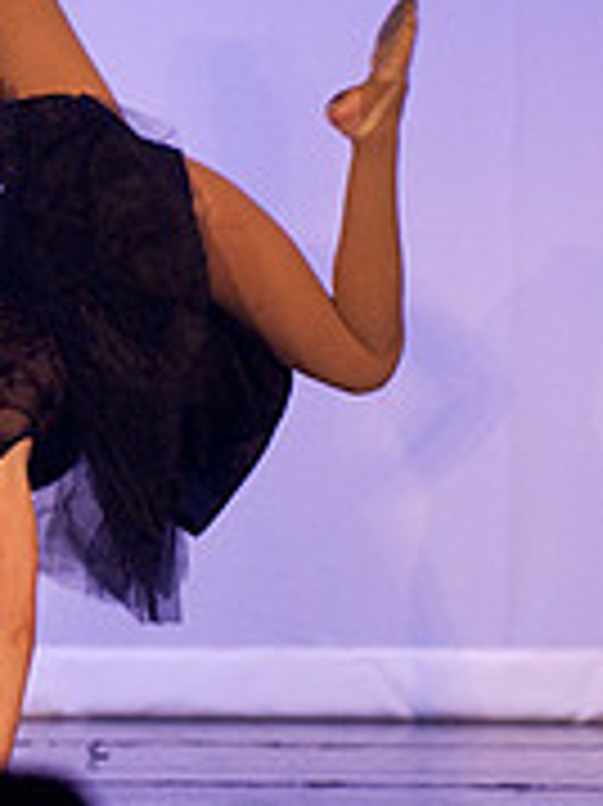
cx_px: -76
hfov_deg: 2.4
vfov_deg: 3.2
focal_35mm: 622
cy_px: 167
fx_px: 14464
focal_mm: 200
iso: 3200
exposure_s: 1/200
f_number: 2.8
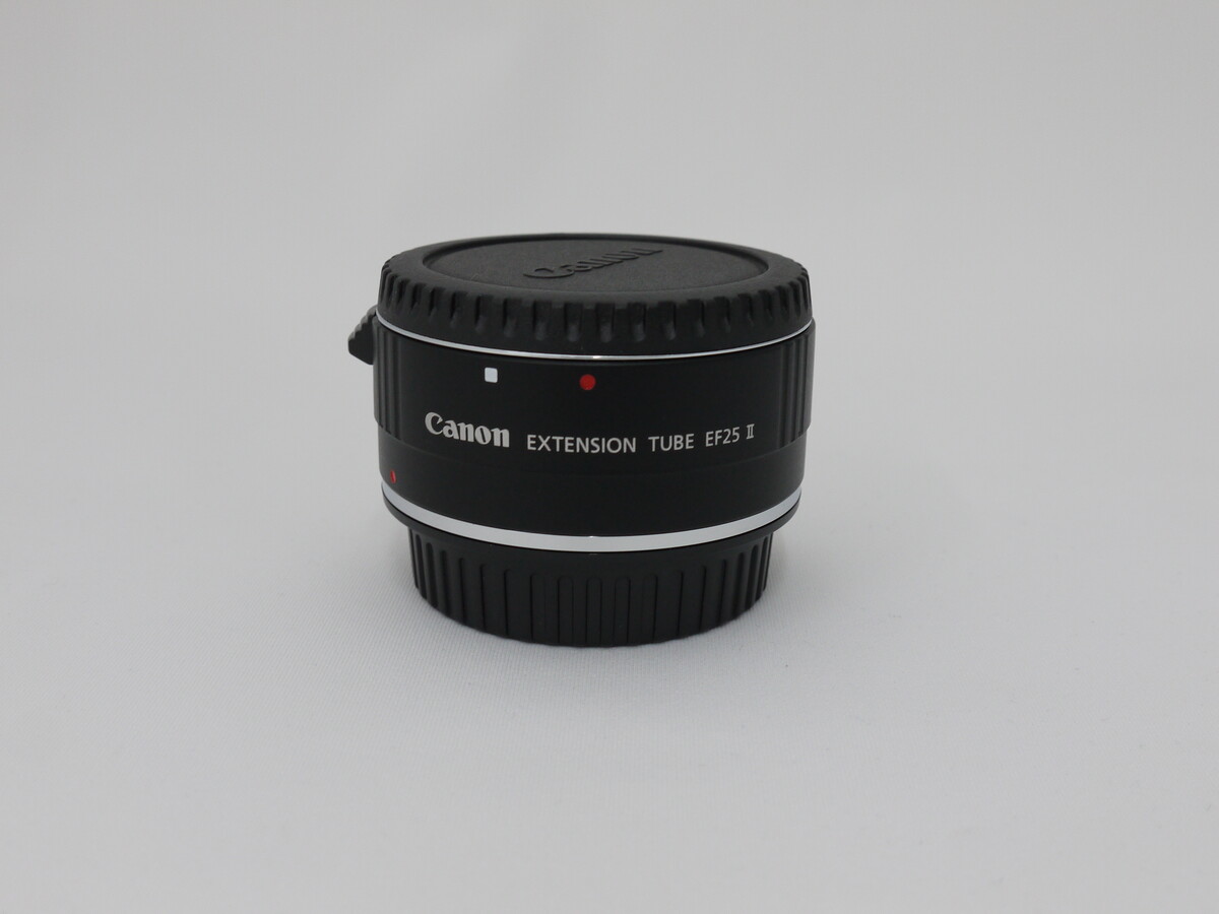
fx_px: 1409
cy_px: 457
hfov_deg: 46.8
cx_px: 610
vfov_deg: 36.0
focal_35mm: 40
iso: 400
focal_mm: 20
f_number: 8
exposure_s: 1/40
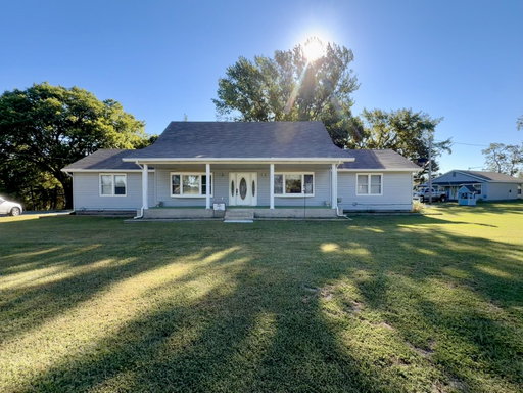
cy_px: 196
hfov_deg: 102.1
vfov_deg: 85.7
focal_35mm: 14
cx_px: 262
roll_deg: -0.7
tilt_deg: -1.9
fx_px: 212
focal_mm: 2.22
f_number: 2.2
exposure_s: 1/770
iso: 40
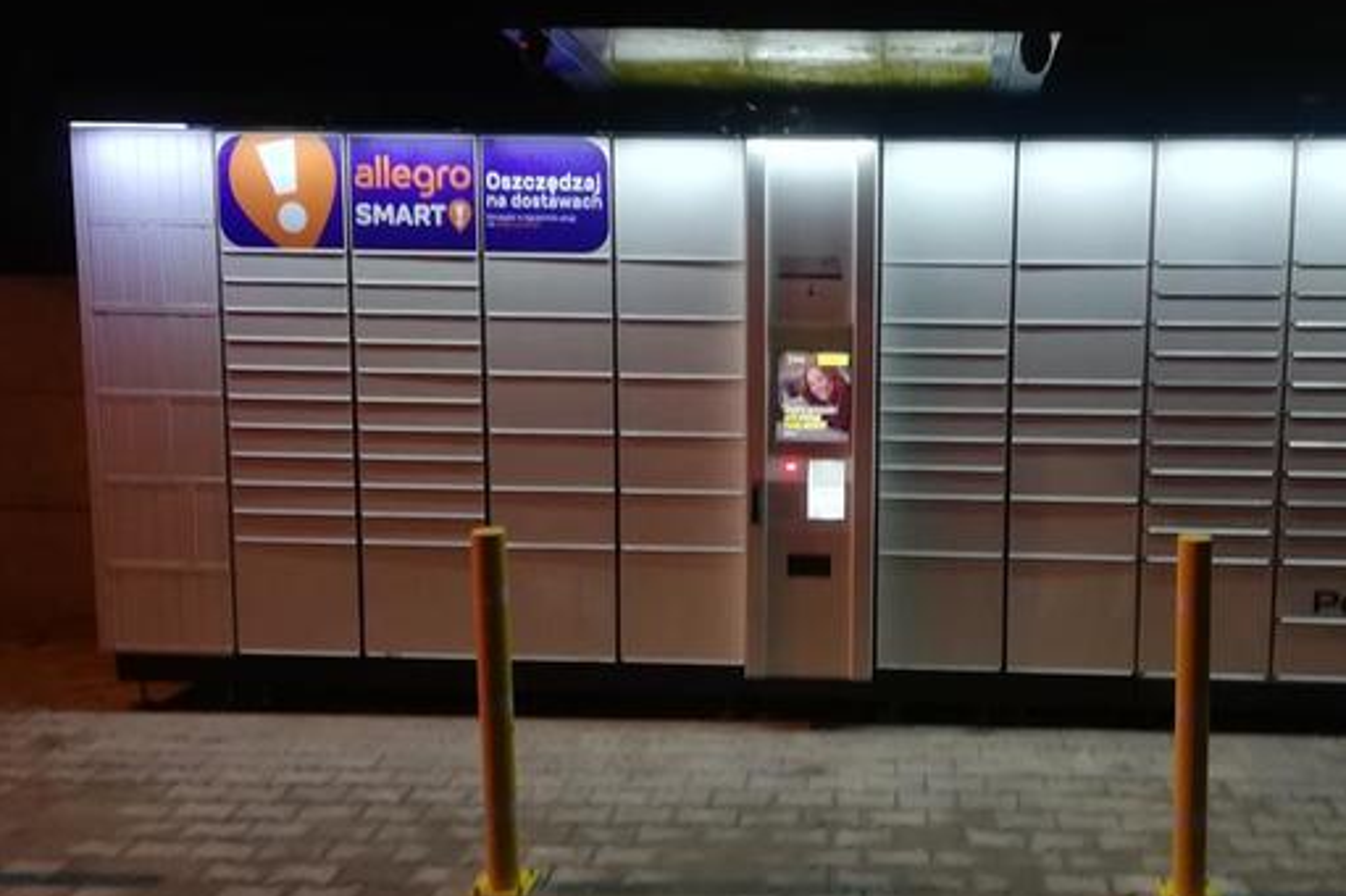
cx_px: 868
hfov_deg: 51.2
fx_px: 1383
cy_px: 403
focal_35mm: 37
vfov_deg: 35.9
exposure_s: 1/25
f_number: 2.2
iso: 400
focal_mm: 3.81
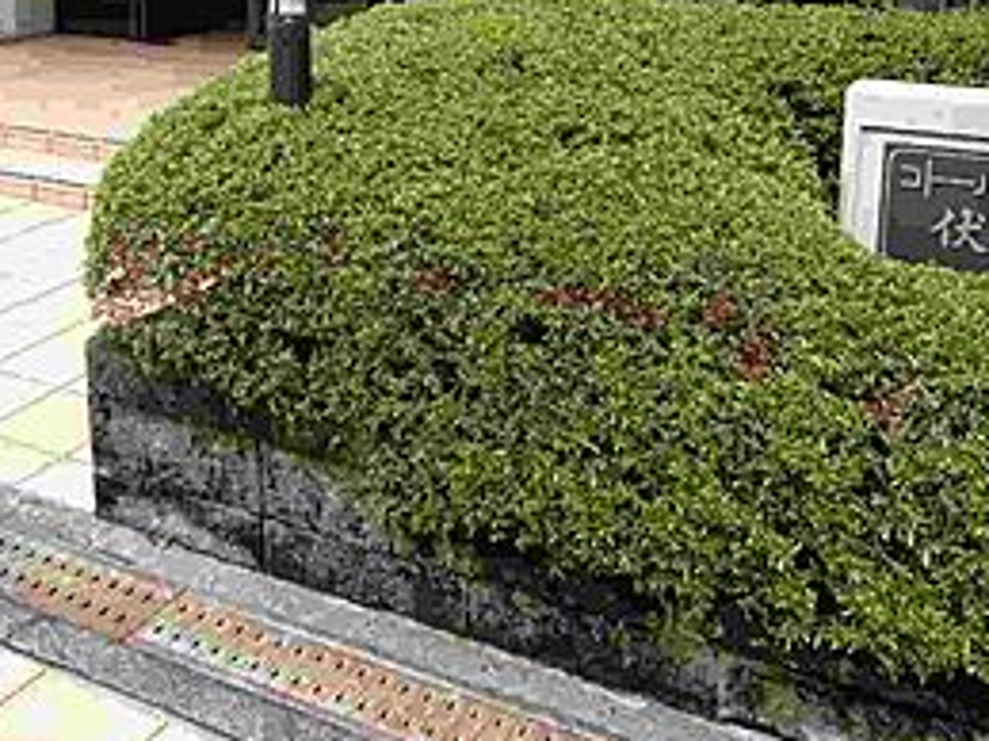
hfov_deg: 42.8
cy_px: 38
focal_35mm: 44
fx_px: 1257
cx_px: 397
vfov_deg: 31.0
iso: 80
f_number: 2.7
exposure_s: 1/160
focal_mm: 4.06
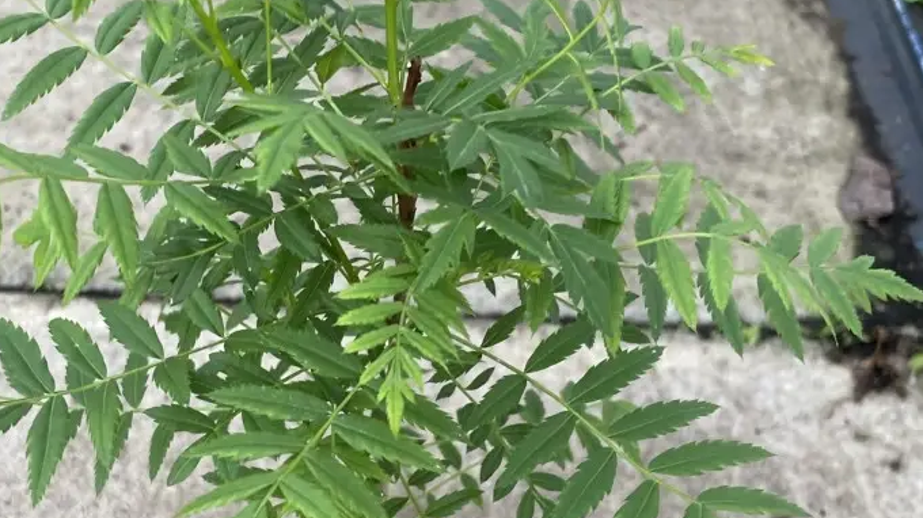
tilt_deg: -41.9
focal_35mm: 60
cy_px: 245
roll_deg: -1.9
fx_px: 1468
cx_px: 337
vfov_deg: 20.0
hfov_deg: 34.7
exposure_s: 1/121
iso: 40
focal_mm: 4.2
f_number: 1.6
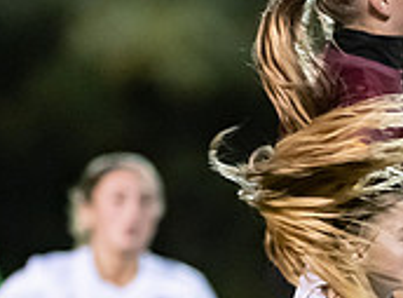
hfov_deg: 1.5
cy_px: 299
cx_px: 438
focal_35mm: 1316
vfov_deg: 1.1
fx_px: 15236
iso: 6400
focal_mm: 300
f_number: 2.8
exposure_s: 1/500
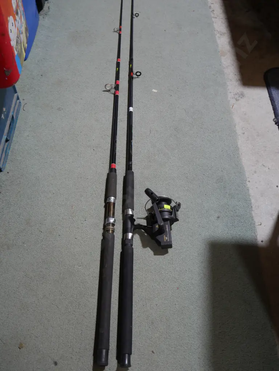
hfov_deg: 46.8
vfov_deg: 59.9
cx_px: 140
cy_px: 186
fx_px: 322
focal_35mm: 30
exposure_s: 1/60
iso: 400
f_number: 3.6
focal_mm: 15
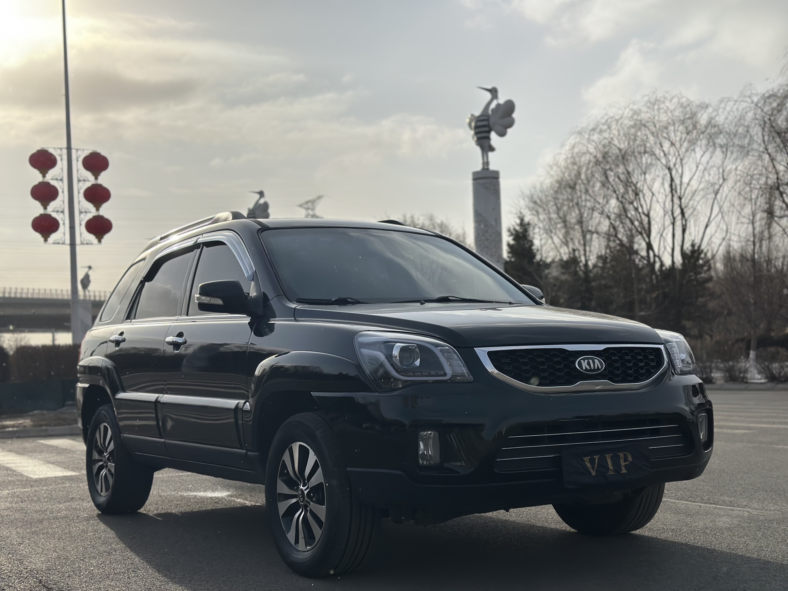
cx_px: 394
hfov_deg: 39.7
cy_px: 296
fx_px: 1093
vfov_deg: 30.3
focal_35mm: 48
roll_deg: +1.4
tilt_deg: +2.5
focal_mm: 6.86
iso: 100
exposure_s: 1/13699
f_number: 1.78
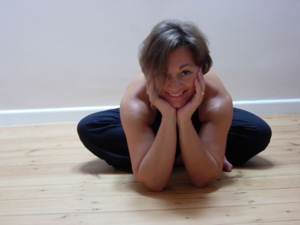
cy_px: 112
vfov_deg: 24.0
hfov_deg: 31.7
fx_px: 529
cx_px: 150
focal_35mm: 61
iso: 64
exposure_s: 1/8.2
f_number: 3.5
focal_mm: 12.7
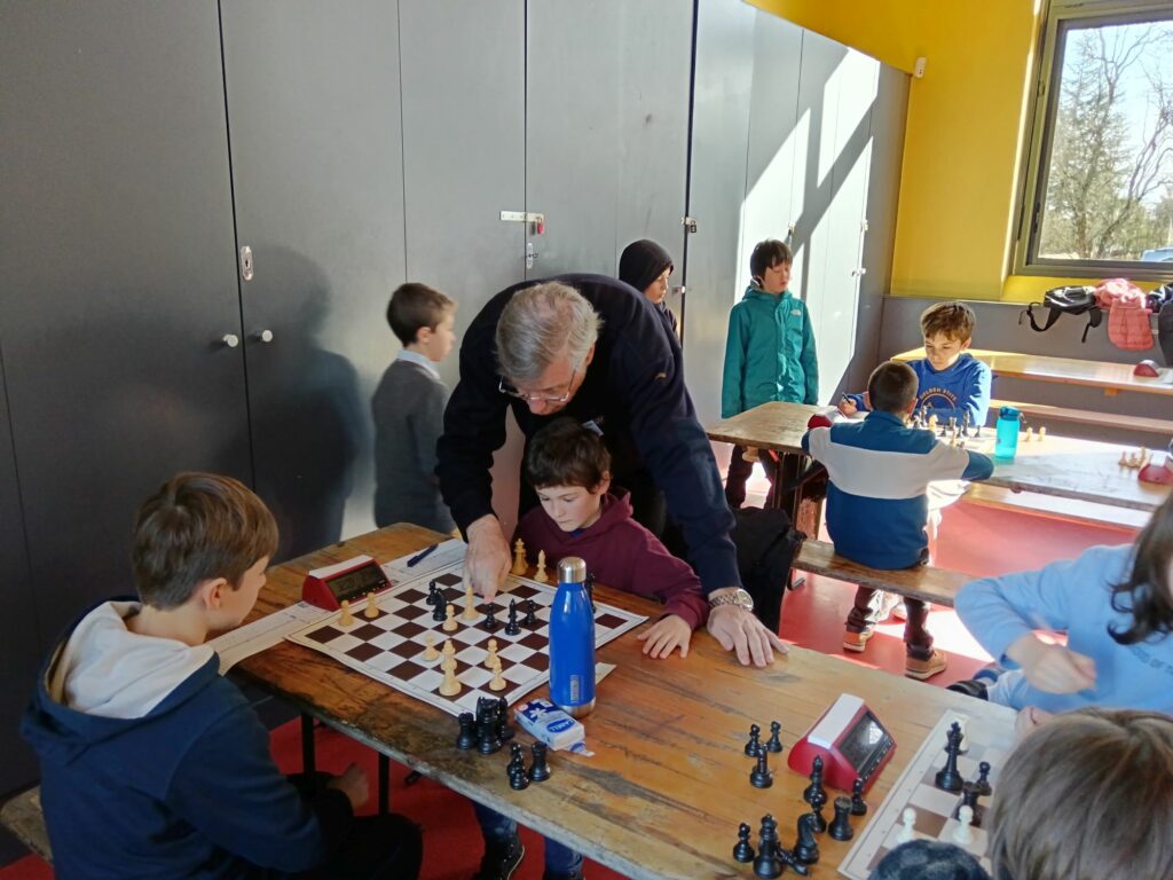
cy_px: 440
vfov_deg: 51.4
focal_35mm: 27
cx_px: 586
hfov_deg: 65.3
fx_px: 915
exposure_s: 1/50
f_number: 1.9
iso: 353
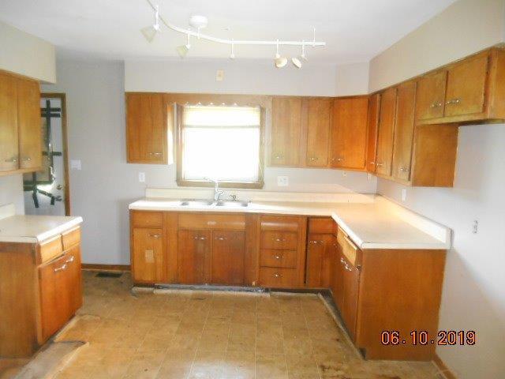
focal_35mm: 26
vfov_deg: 53.1
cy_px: 190
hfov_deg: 67.3
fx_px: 379
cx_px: 252
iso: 720
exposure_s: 1/25
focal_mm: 4.7
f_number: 3.4
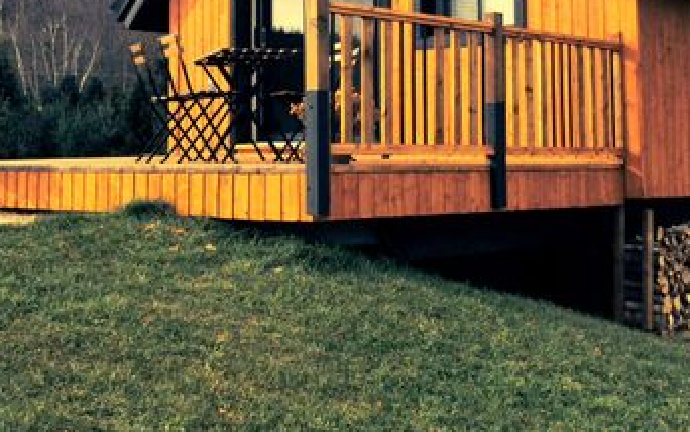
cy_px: 36
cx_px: 305
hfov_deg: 31.5
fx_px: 1223
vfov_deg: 19.6
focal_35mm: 65
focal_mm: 4.28
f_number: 2.4
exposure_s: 1/1534
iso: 50
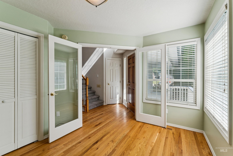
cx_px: 116
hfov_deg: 98.5
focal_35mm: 16
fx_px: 100
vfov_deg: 75.5
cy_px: 78
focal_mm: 15.5
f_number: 13
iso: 400
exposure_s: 1/60
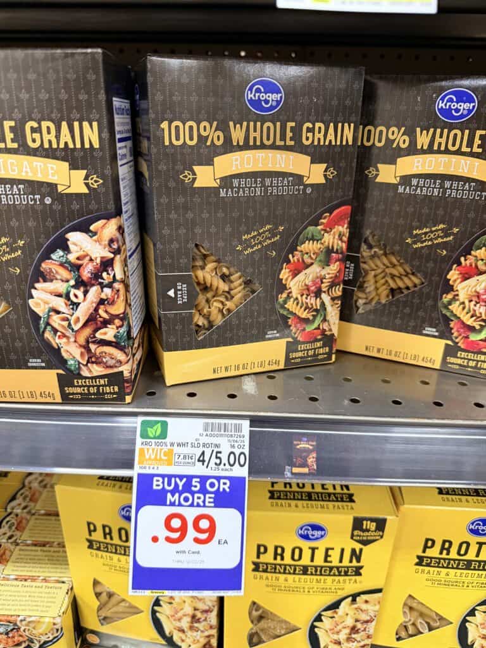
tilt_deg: -25.7
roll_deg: -1.6
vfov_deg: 71.6
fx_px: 449
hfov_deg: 56.8
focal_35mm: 24
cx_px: 243
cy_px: 324
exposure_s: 1/60
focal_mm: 6.76
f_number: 1.78
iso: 400
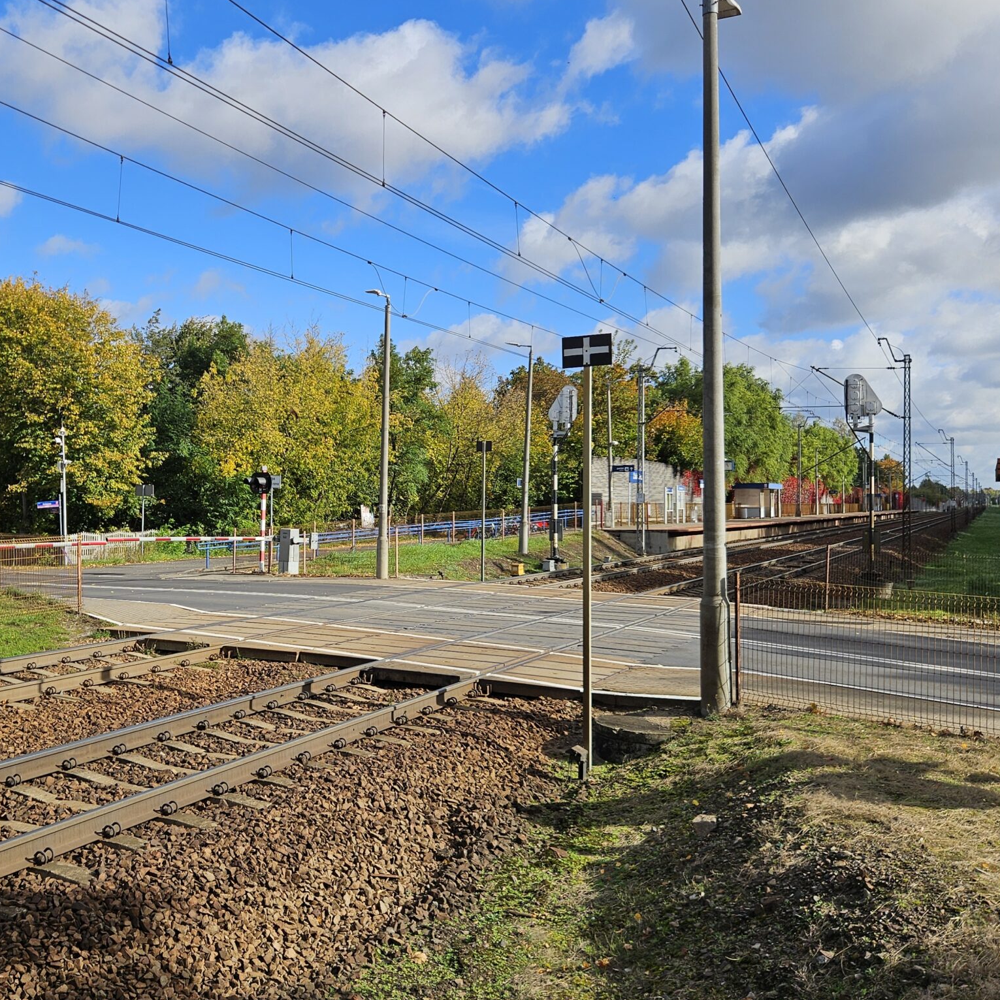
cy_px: 475
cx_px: 330
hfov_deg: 47.6
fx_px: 1111
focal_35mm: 34
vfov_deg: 48.4
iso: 25
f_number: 1.8
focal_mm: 5.4
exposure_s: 1/1973
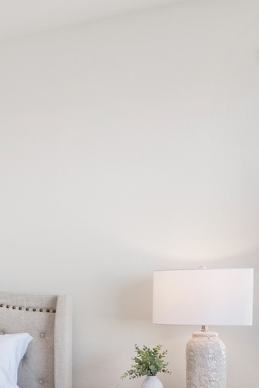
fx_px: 701
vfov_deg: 30.2
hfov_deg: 14.7
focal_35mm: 65
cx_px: -338
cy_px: 312
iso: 400
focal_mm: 16.5
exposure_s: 1/40
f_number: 9
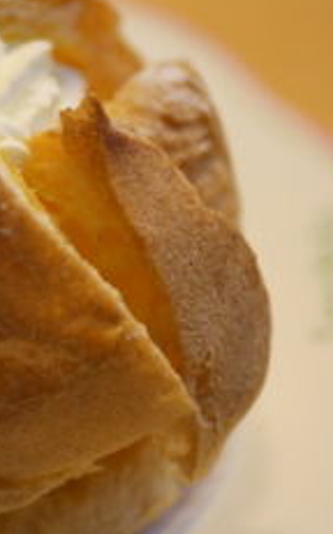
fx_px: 2168
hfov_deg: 8.6
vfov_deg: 14.0
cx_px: -160
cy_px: 280
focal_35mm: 149
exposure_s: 1/80
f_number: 2.8
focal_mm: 50
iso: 400
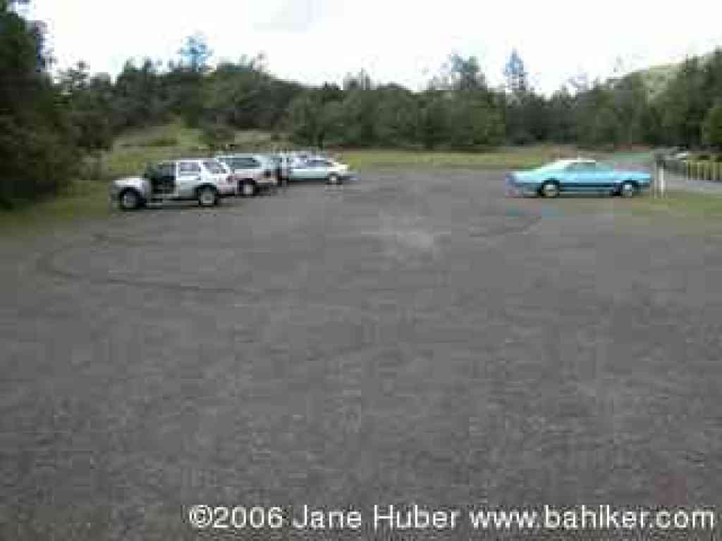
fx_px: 709
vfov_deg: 41.8
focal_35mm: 34
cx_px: 361
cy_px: 270
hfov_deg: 54.0
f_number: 4.5
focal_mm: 8.9
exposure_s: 1/164
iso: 100
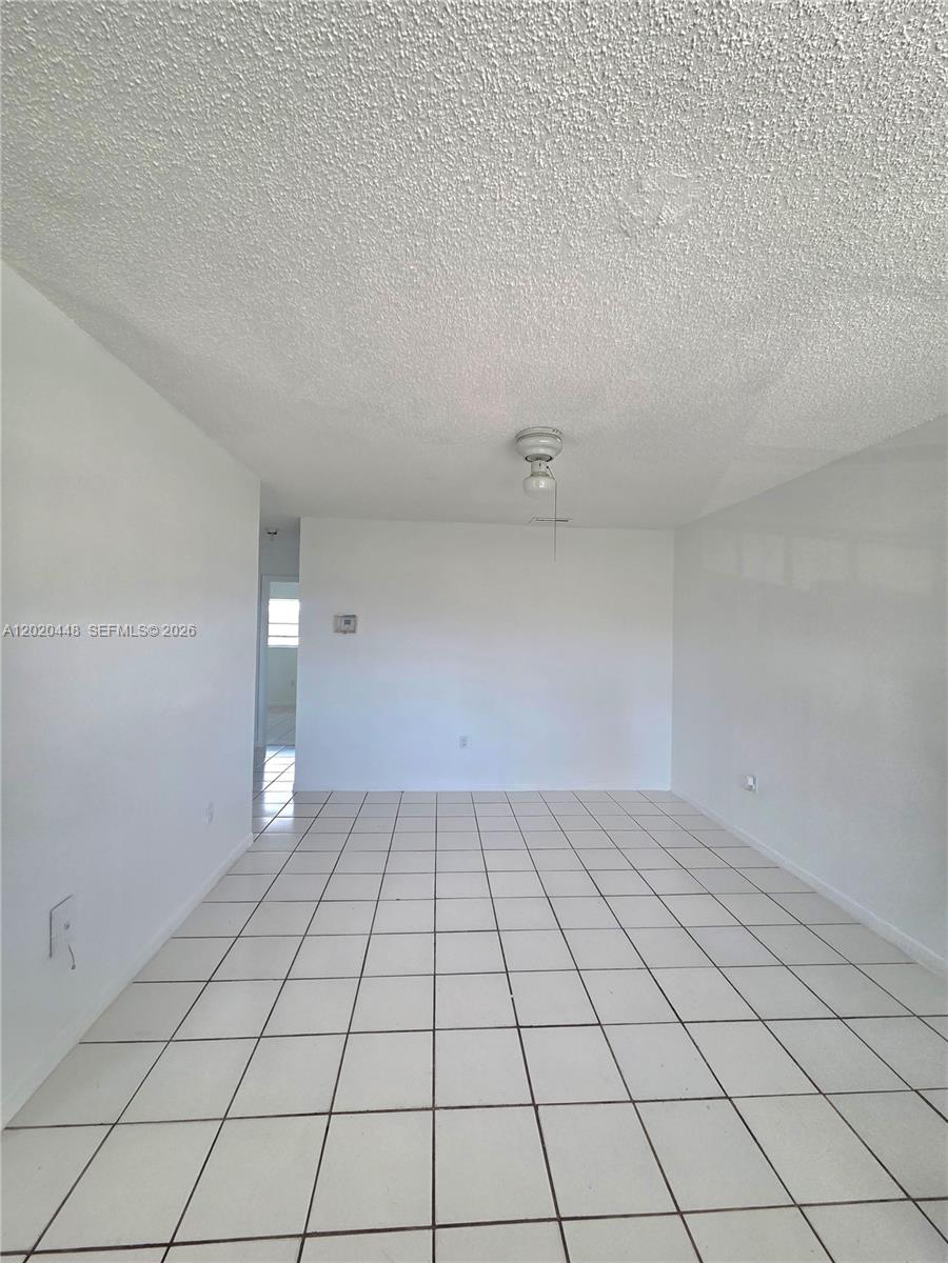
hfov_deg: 89.9
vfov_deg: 106.2
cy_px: 632
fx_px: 475
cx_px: 474
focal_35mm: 13
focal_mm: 2.2
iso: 160
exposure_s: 1/120
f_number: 2.2
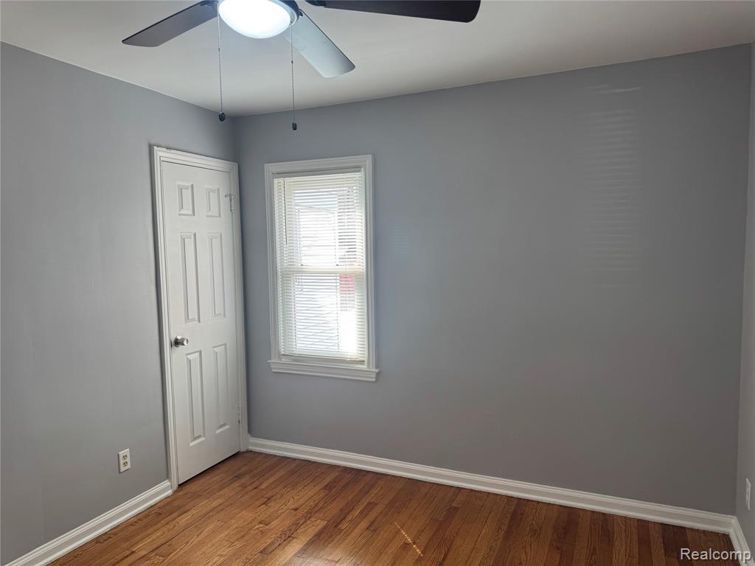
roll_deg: +0.9
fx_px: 523
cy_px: 283
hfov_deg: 71.6
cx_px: 378
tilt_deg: -5.0
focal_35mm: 24
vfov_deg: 56.8
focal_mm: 6.76
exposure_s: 1/120
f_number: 1.78
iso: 80
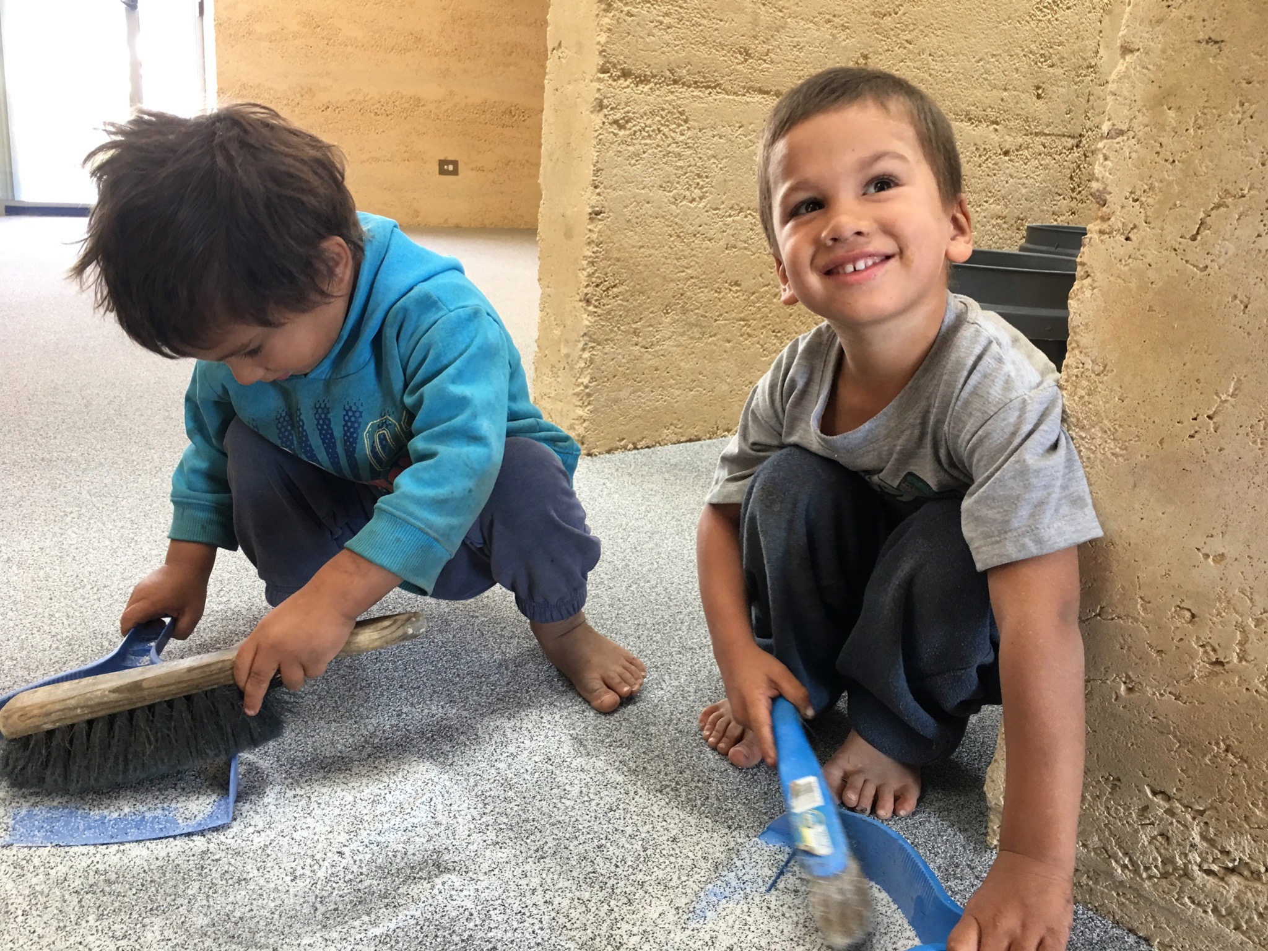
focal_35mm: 29
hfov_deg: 61.7
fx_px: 1062
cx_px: 634
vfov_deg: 48.2
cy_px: 476
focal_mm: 4.15
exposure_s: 1/33
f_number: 2.2
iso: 64
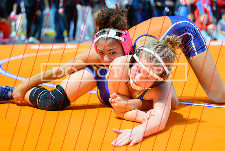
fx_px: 531
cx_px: 94
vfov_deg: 16.1
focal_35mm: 85
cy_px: 78
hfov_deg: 23.9
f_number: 2.8
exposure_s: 1/640
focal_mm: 70
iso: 3200
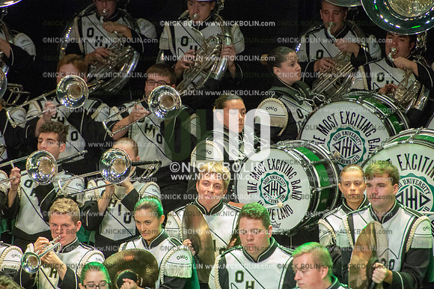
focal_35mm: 400
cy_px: 144
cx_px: 217
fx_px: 4819
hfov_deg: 5.2
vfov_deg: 3.4
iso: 8000
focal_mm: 400
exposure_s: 1/320
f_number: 5.6
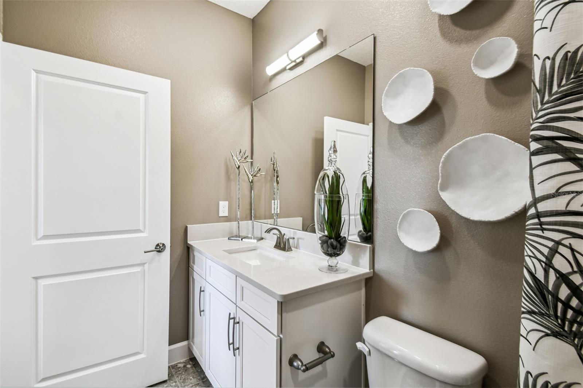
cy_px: 194
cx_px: 292
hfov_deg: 100.4
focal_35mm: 15
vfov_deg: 77.3
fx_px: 243
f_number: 7.1
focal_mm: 10
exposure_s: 1/15
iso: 100
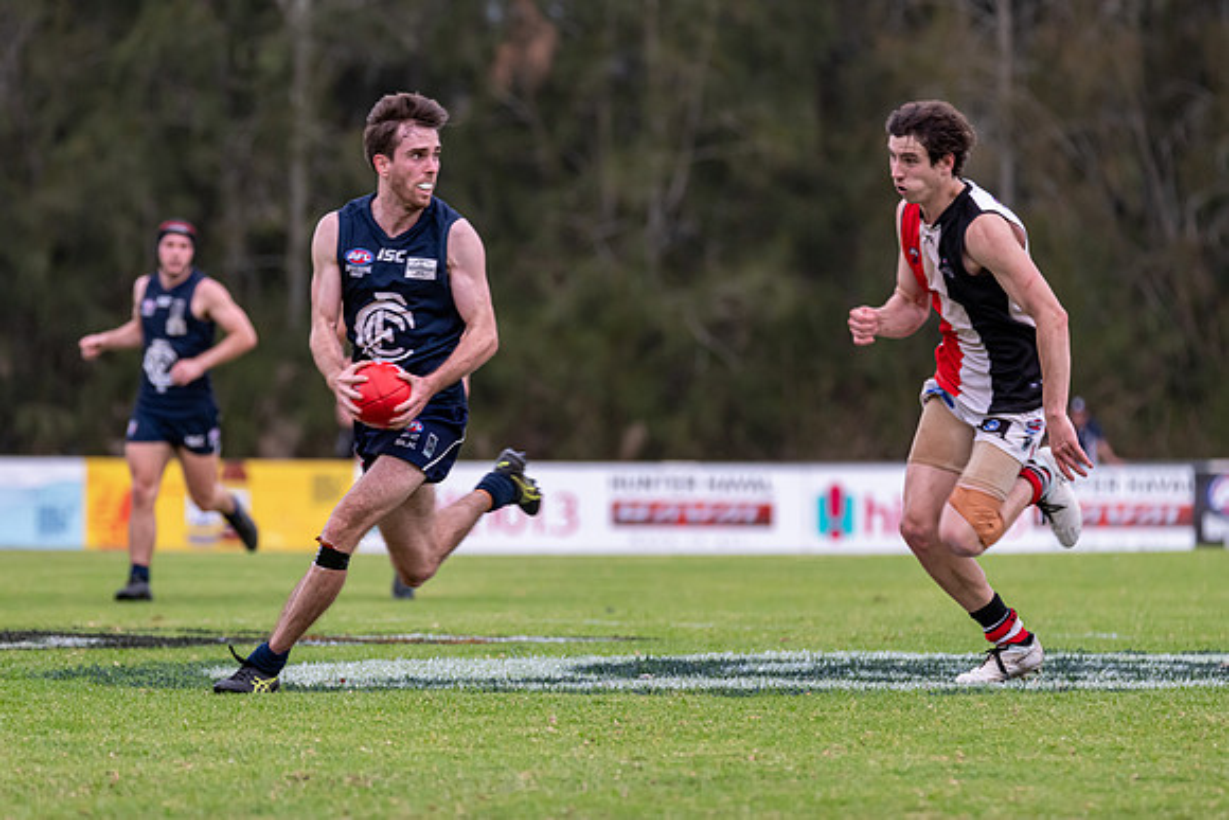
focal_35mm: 374
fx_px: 12775
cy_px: 454
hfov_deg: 5.5
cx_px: 522
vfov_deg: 3.7
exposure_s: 1/640
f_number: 6.3
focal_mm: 320
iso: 1250
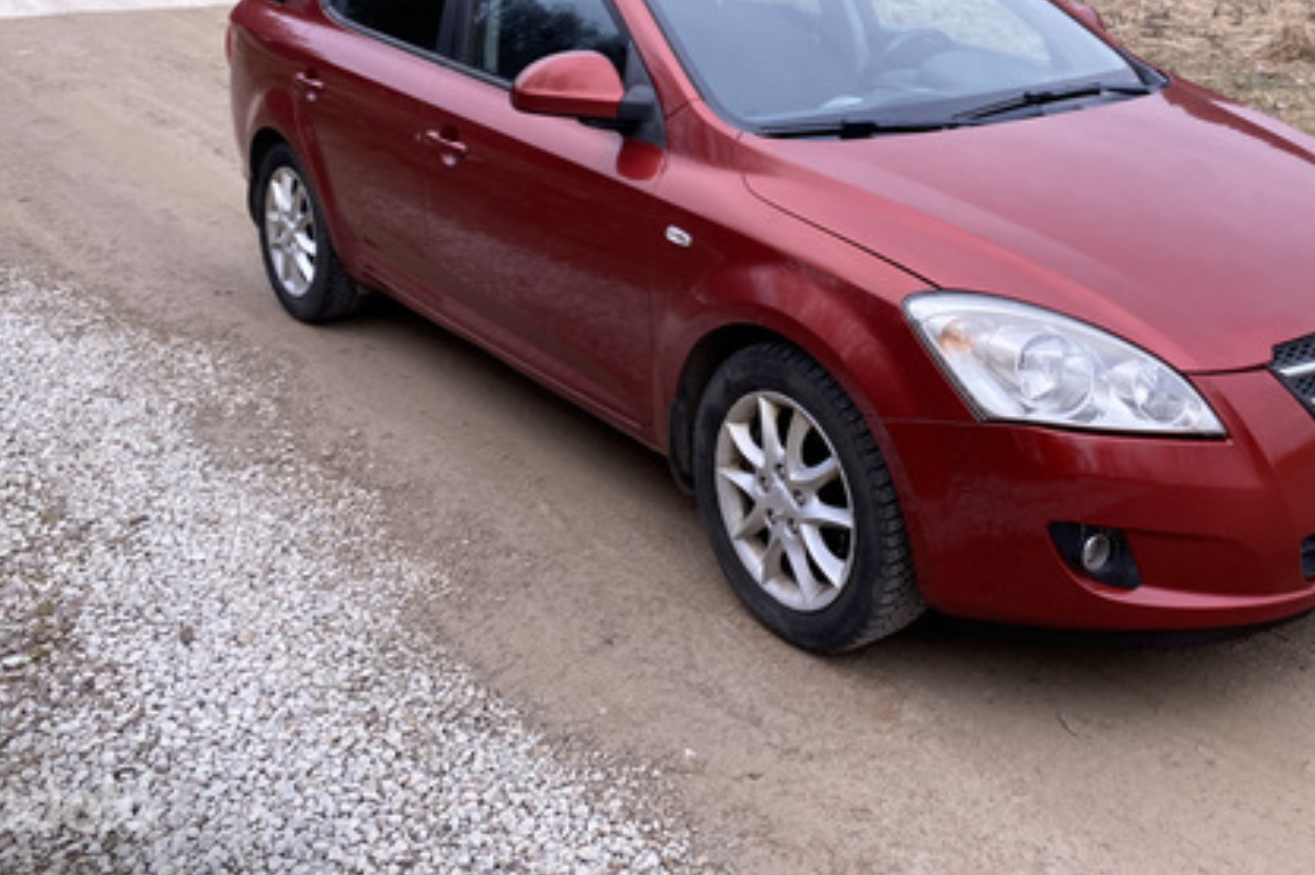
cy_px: 202
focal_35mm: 39
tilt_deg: -13.4
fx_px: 1424
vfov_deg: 33.4
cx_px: 787
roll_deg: -0.2
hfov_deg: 49.3
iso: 125
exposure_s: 1/106
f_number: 1.8
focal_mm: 4.25
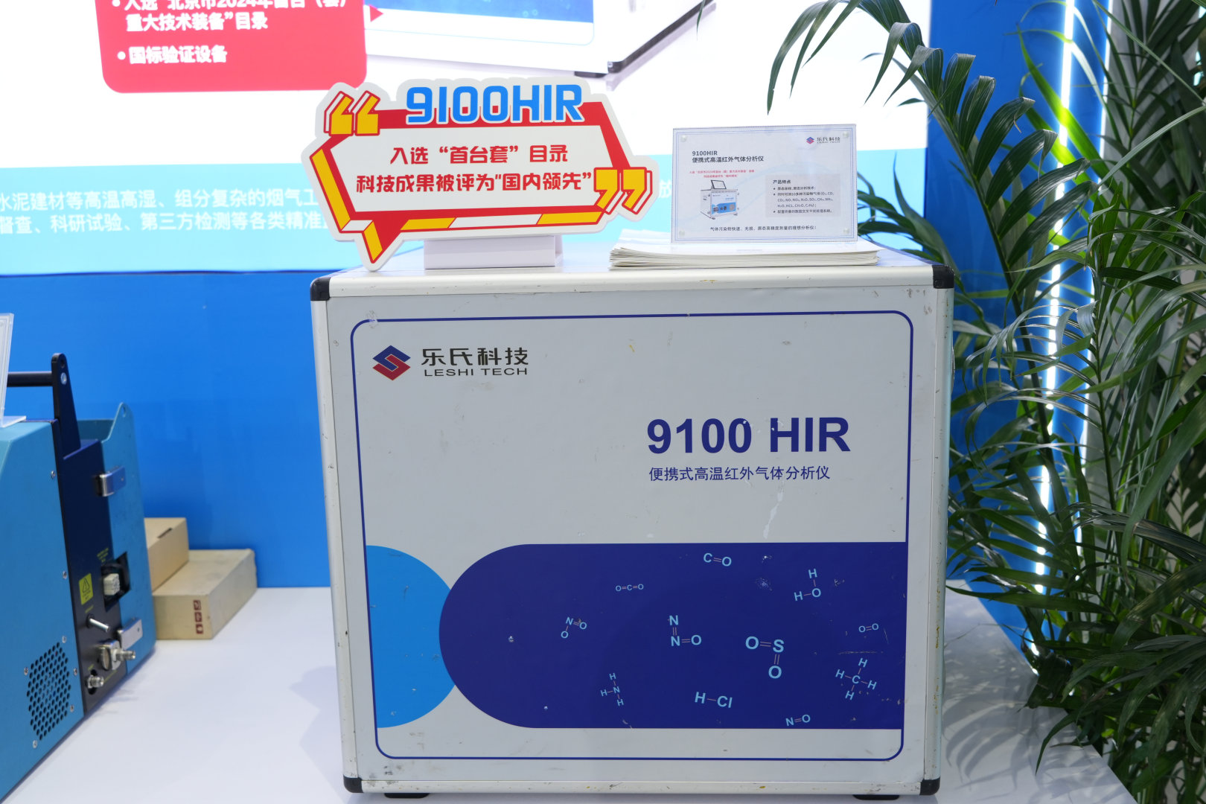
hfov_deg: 53.1
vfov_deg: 36.9
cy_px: 402
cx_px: 603
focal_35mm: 36
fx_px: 1206
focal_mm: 36
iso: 320
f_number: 5.6
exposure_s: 1/40
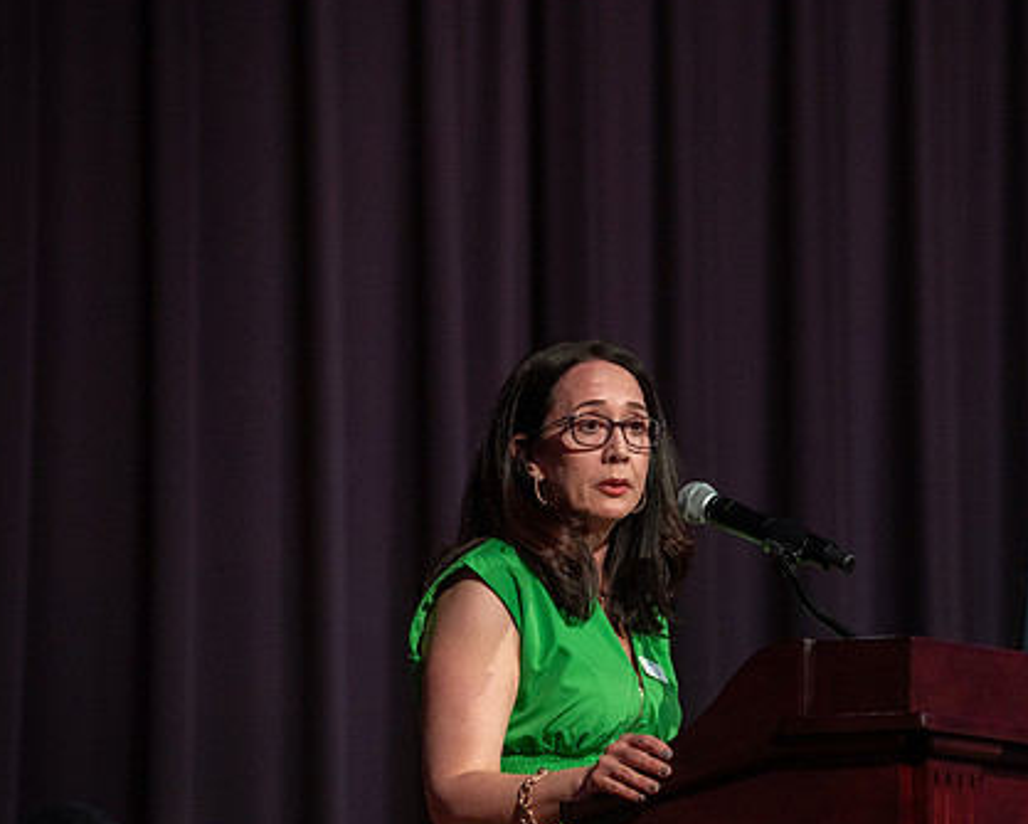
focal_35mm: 261
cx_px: 683
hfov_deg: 7.4
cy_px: 463
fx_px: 7945
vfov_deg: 5.9
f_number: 3.5
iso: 2000
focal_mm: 200
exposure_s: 1/250
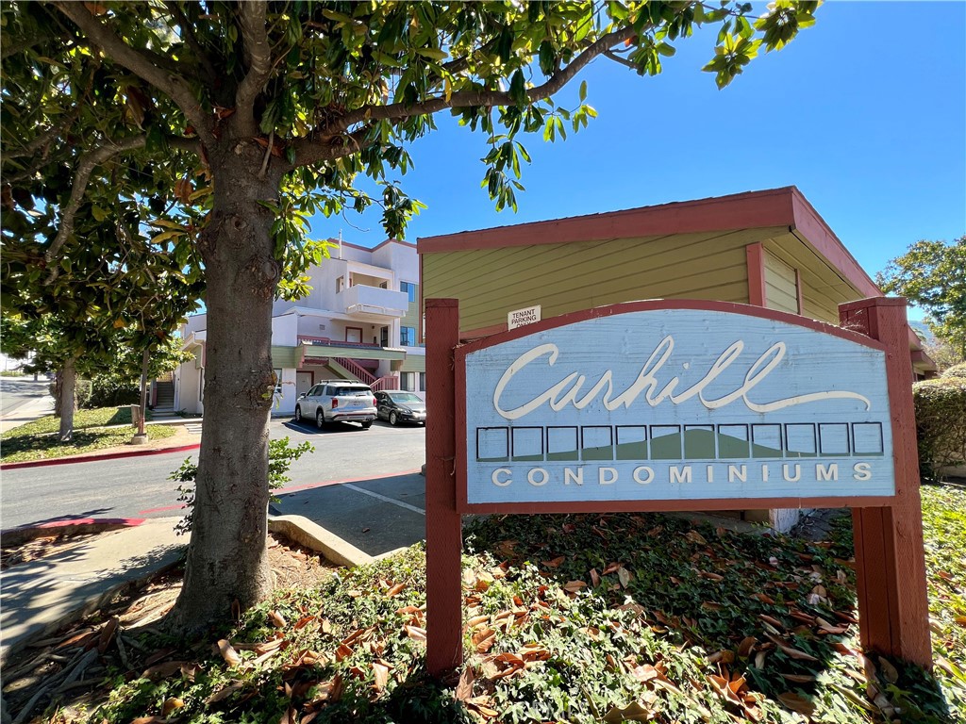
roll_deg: +0.6
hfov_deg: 106.2
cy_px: 362
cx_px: 483
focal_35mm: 13
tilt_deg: +4.7
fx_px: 363
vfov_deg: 89.9
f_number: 1.8
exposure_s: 1/399
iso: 32
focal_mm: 1.57
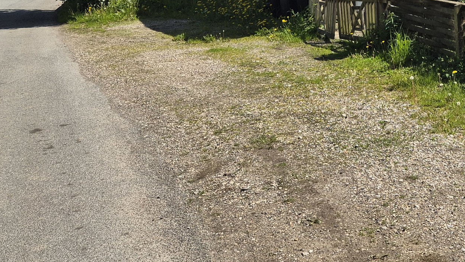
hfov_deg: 32.5
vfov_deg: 17.9
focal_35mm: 60
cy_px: -132
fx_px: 740
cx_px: 447
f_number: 1.8
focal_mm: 5.4
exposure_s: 1/2336
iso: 25
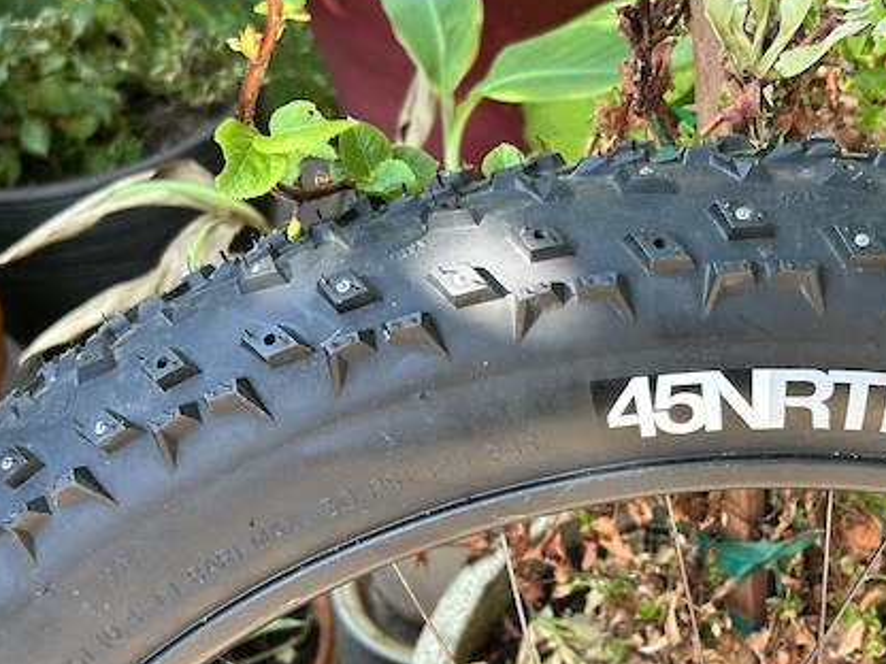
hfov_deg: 37.7
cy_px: 370
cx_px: 607
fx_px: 1280
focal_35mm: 50
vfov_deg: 29.1
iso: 32
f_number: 1.5
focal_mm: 5.7
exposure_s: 1/136
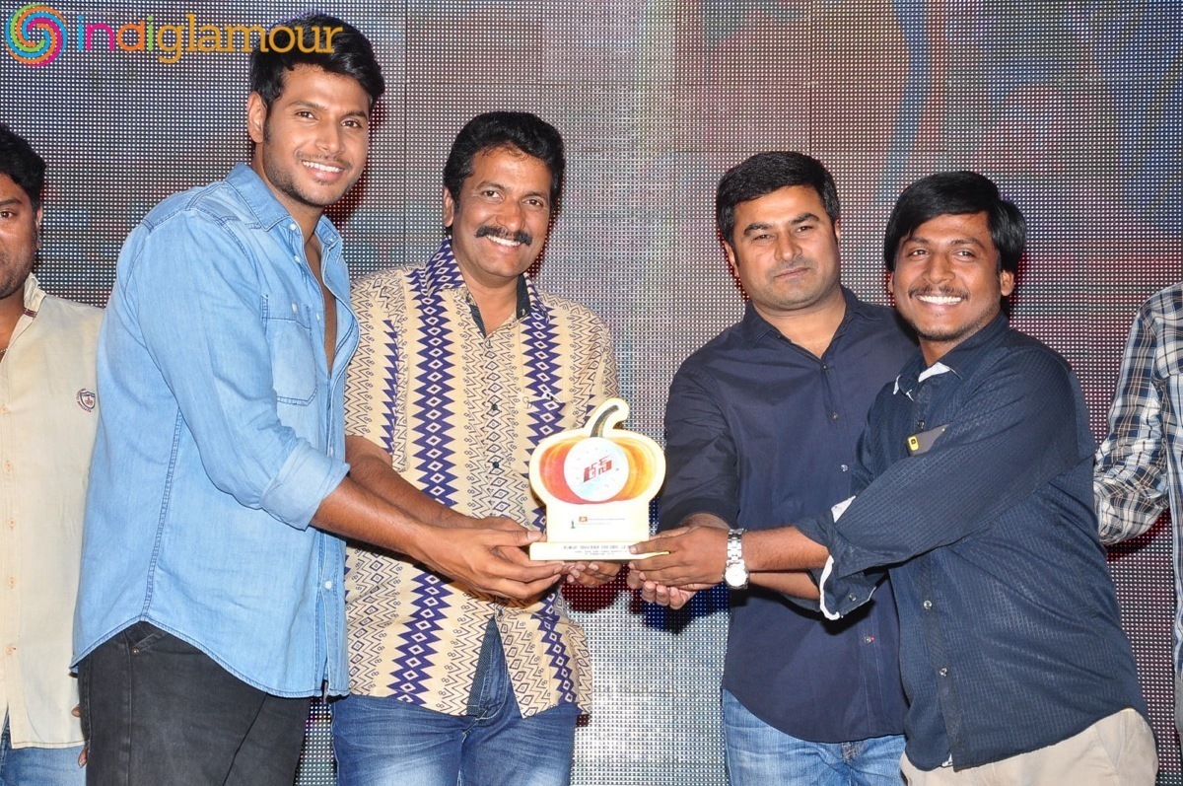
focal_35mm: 93
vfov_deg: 14.7
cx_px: 592
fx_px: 3052
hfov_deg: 21.9
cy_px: 393
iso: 500
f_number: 7.1
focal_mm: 62
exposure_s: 1/125
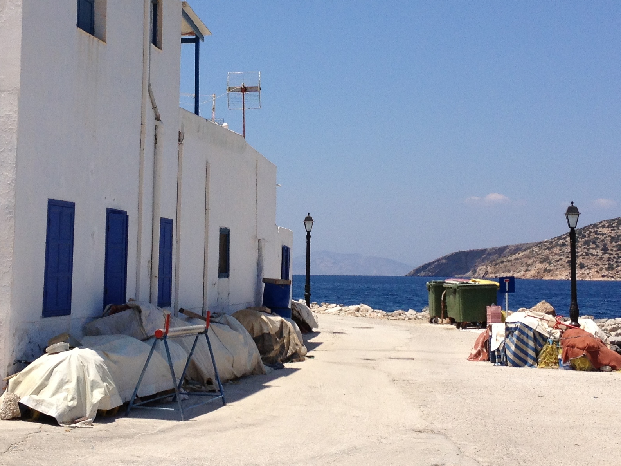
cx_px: 300
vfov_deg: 20.4
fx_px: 1292
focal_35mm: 72
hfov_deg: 27.0
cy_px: 157
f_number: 2.4
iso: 50
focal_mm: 4.28
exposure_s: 1/3247
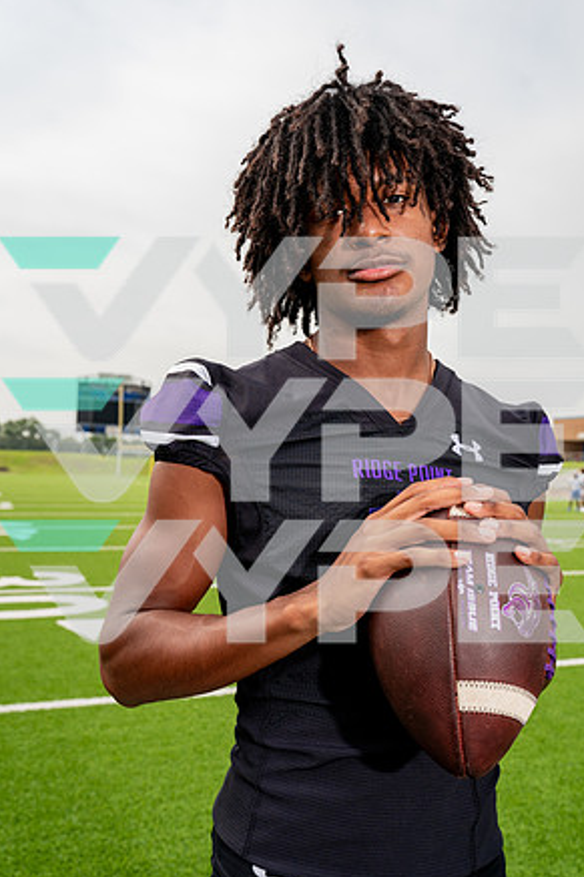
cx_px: 299
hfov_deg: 37.8
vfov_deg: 54.5
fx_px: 852
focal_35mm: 35
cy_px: 442
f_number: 5.6
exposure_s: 1/800
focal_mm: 34
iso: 125
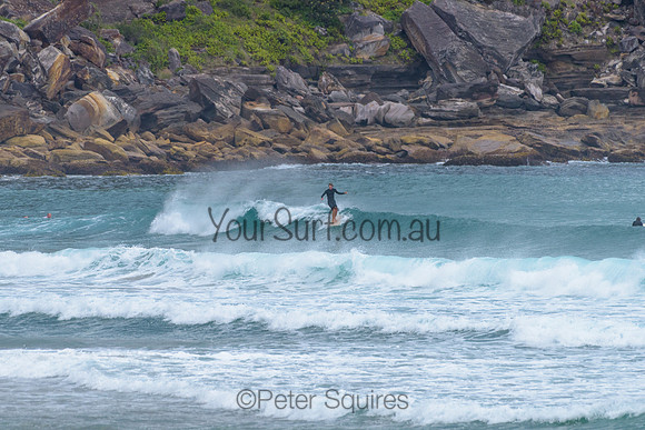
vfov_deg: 2.2
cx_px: 314
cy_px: 209
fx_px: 10988
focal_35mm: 613
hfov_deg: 3.4
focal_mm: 500
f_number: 5.6
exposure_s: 1/2000
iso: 360
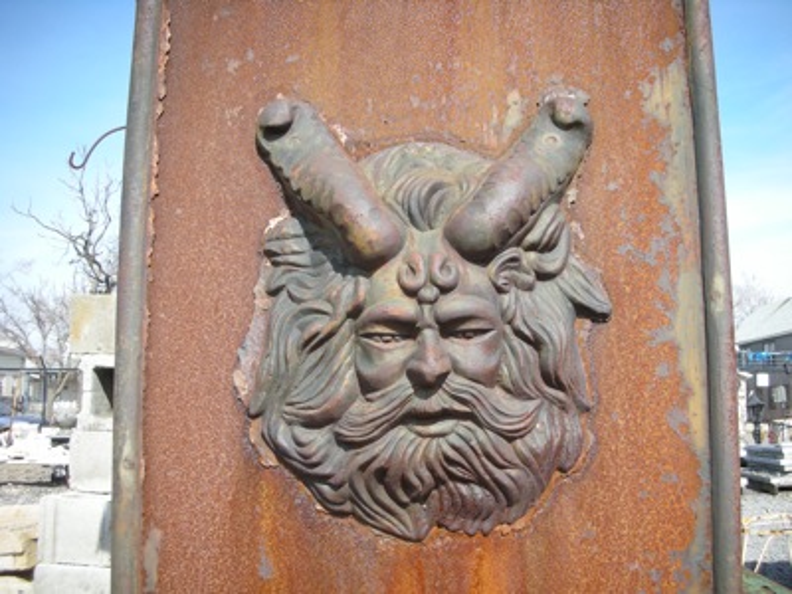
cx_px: 396
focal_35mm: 35
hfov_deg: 52.6
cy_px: 297
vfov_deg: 40.7
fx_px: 801
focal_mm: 5.8
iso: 50
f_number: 2.8
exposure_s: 1/326
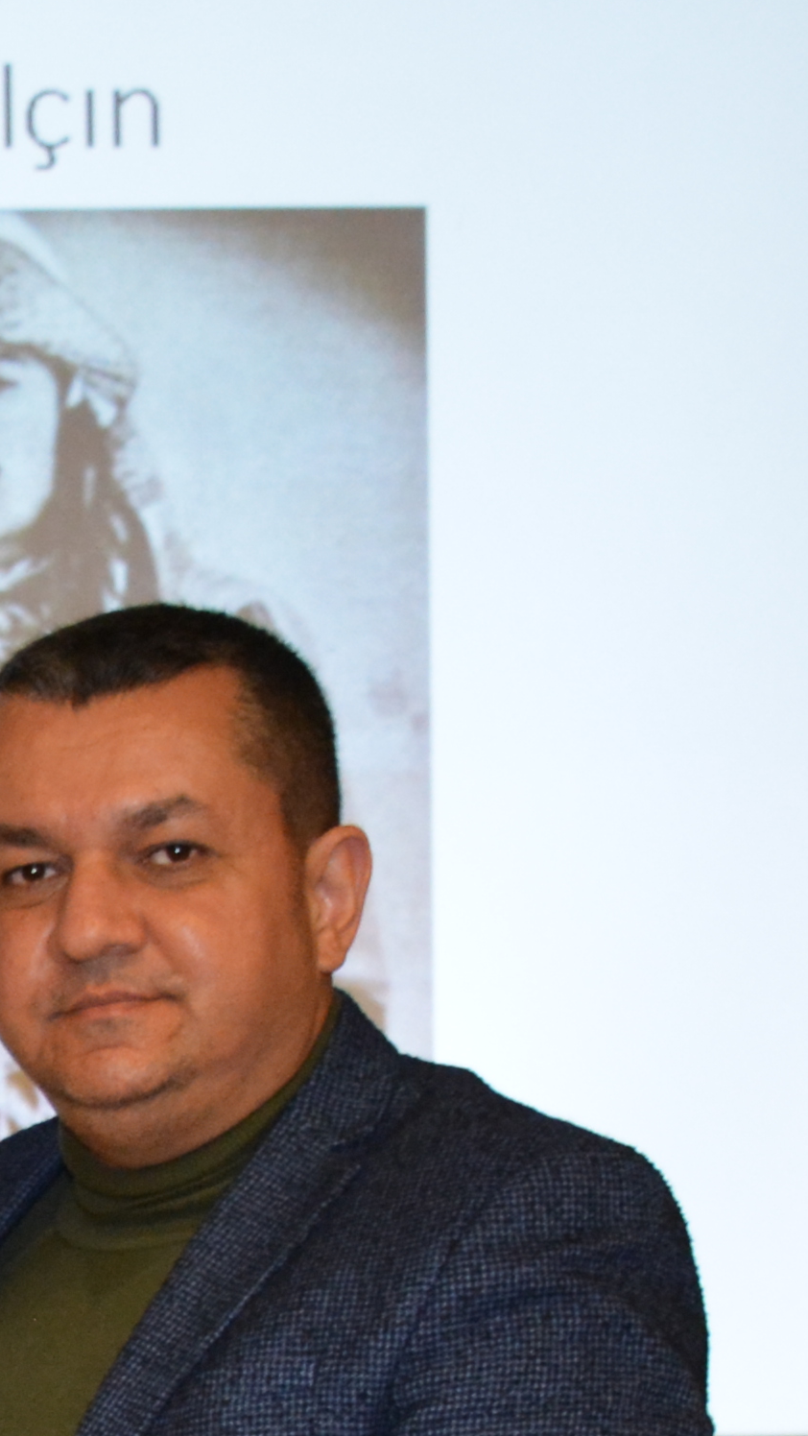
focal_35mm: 126
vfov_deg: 16.2
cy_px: 1837
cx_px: -1000
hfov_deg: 8.9
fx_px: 4797
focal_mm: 20
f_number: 3.5
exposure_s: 1/60
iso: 1250
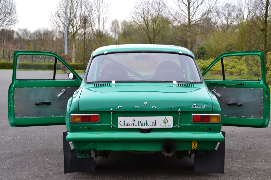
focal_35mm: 87
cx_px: 136
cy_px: 90
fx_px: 655
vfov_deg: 15.7
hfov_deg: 23.4
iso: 400
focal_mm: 58
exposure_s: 1/125
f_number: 9
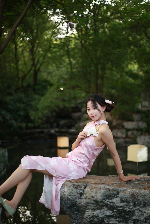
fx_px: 306
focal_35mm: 49
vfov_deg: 40.3
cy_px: 112
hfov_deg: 27.5
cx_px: 75
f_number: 1.8
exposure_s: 1/200
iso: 640
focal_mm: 50
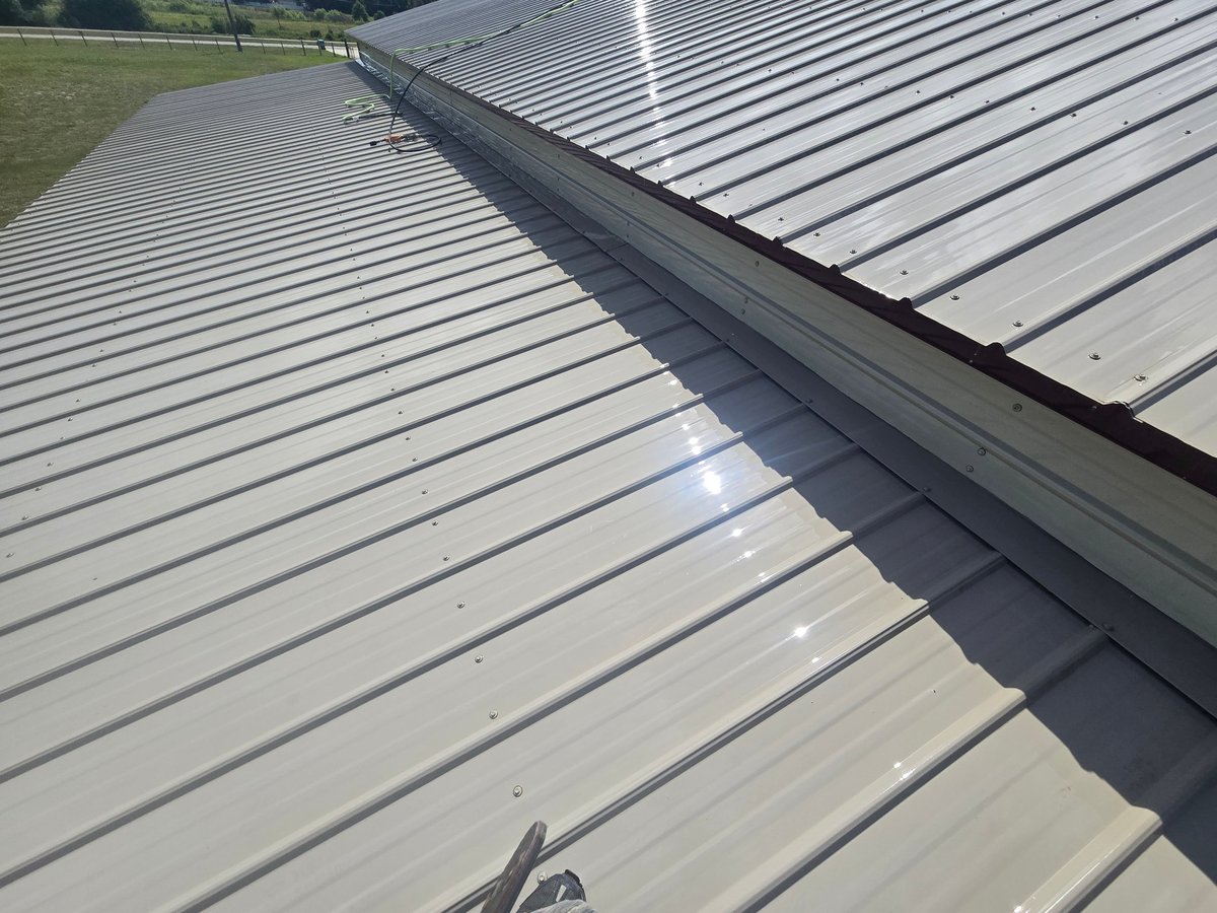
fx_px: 457
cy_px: 456
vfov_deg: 89.9
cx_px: 608
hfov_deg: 106.2
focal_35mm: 13
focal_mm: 2.2
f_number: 2.2
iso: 50
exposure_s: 1/4131
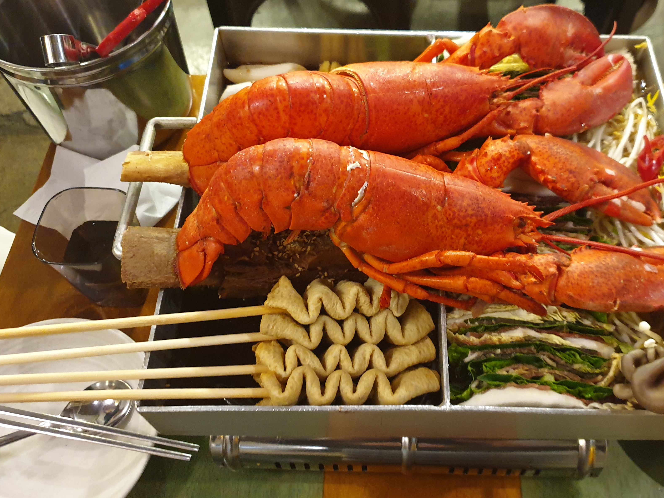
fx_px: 633
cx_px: 402
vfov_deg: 42.9
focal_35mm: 33
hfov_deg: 54.9
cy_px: 216
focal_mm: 4.3
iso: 320
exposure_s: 1/17
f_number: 1.5
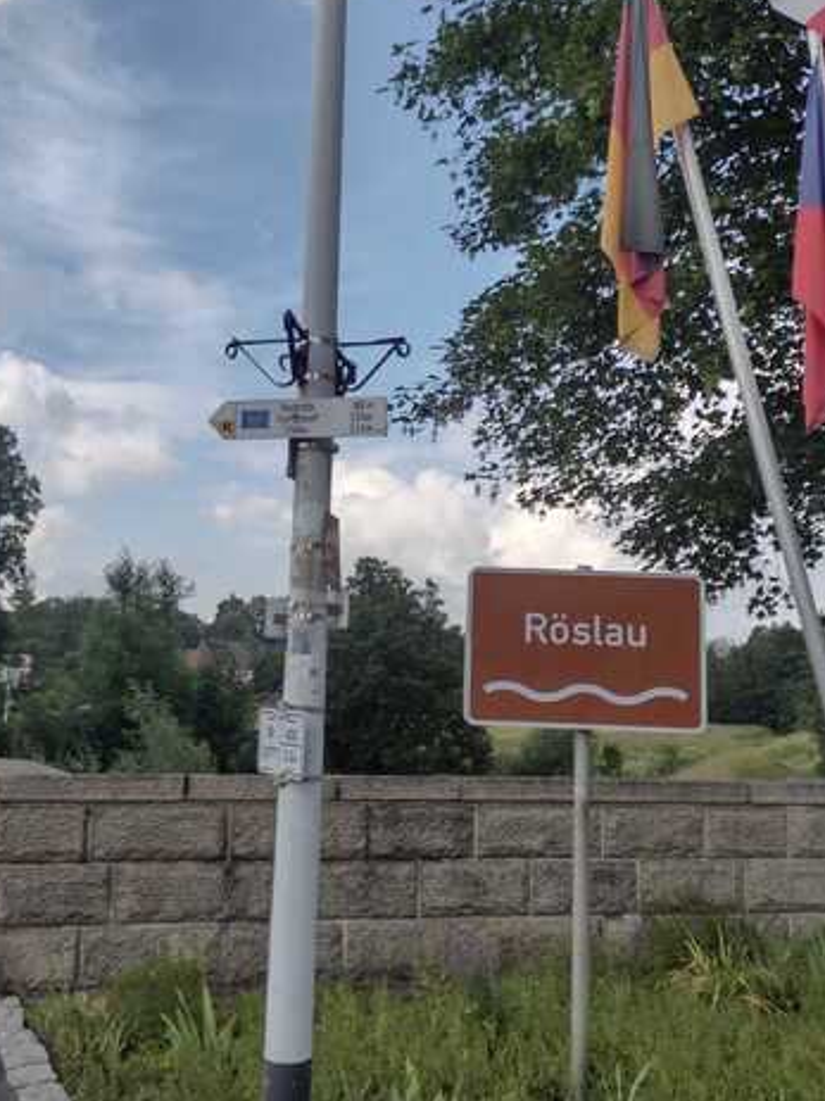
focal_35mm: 35
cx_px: 390
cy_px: 566
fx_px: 1113
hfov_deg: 40.7
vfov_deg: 52.6
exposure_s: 1/1849
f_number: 1.7
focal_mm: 4.71
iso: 100
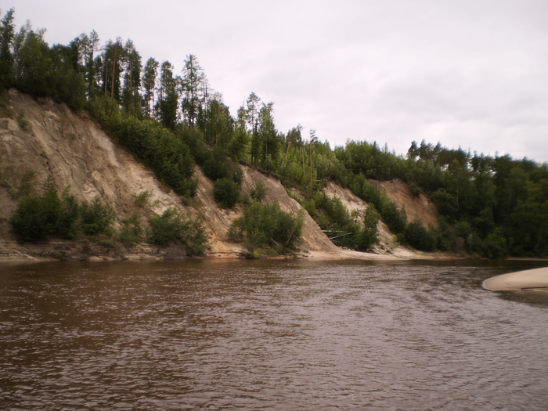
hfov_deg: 51.4
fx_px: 570
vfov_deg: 39.7
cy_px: 206
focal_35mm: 36
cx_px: 274
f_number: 3.1
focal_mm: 6.3
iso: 64
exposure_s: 1/640
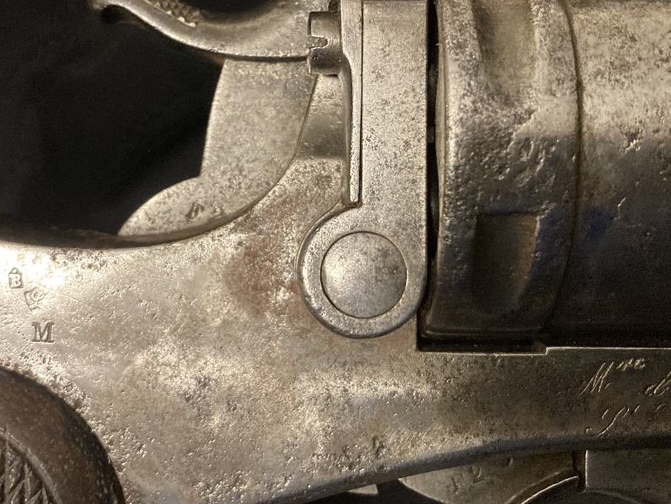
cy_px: 165
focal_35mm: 42
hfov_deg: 44.7
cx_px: 297
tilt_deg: -53.6
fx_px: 814
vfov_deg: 34.0
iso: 320
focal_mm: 3.99
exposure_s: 1/33
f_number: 1.8
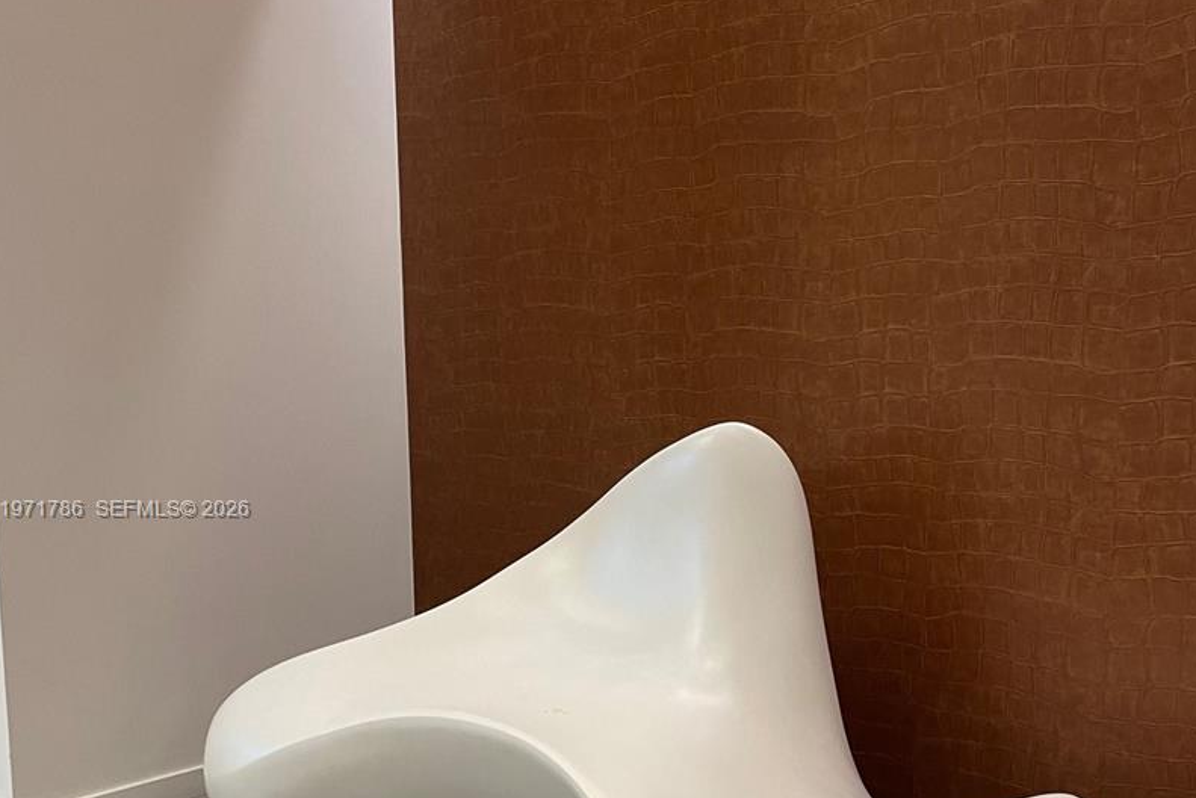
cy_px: 511
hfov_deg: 47.3
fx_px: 1363
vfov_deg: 32.5
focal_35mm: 41
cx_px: 650
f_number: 1.6
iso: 125
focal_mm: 4.2
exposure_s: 1/60
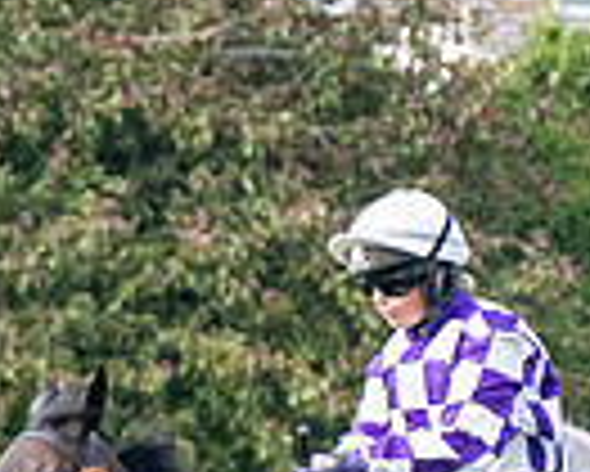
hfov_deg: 2.4
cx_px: 348
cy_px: 602
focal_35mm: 793
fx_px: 13857
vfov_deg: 2.0
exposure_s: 1/2500
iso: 640
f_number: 4
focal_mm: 98
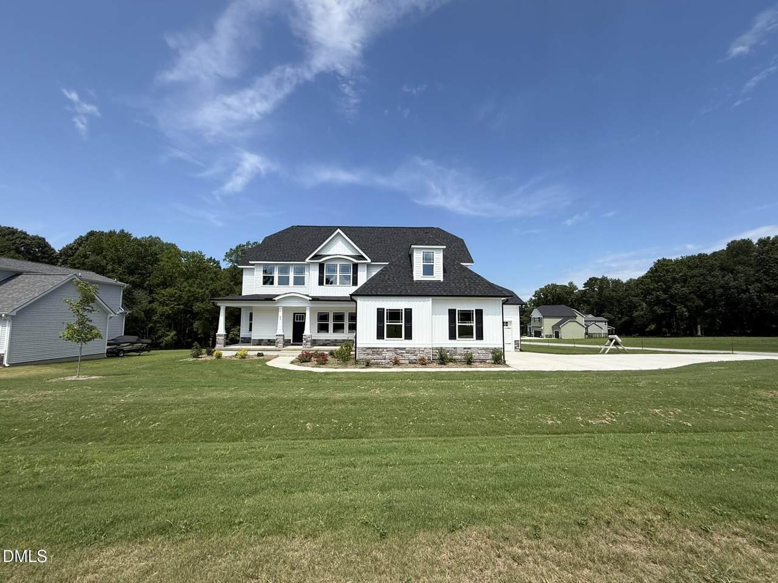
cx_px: 389
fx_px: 315
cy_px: 292
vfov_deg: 85.7
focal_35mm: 14
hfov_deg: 102.1
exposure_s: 1/2611
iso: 50
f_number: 2.2
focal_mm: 2.22
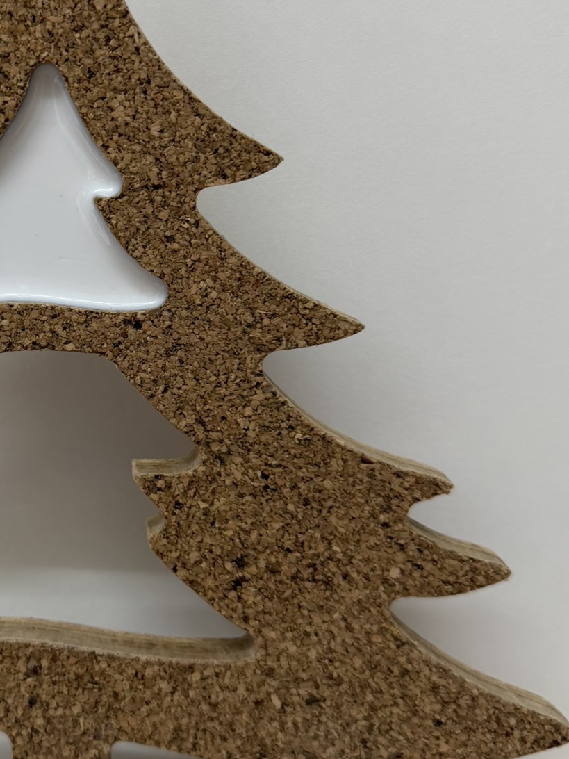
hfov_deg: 31.1
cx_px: 92
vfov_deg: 41.9
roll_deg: -1.3
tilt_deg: -7.6
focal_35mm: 45
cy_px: 311
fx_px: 986
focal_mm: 6.76
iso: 125
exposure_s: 1/50
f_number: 1.78
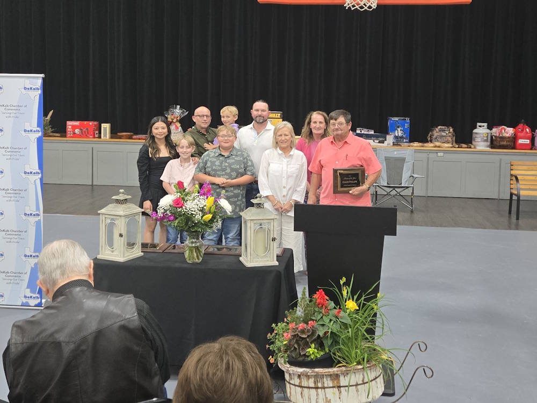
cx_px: 268
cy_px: 202
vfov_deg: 58.9
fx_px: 357
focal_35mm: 23
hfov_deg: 73.9
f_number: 1.8
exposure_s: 1/120
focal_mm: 5.4
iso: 320
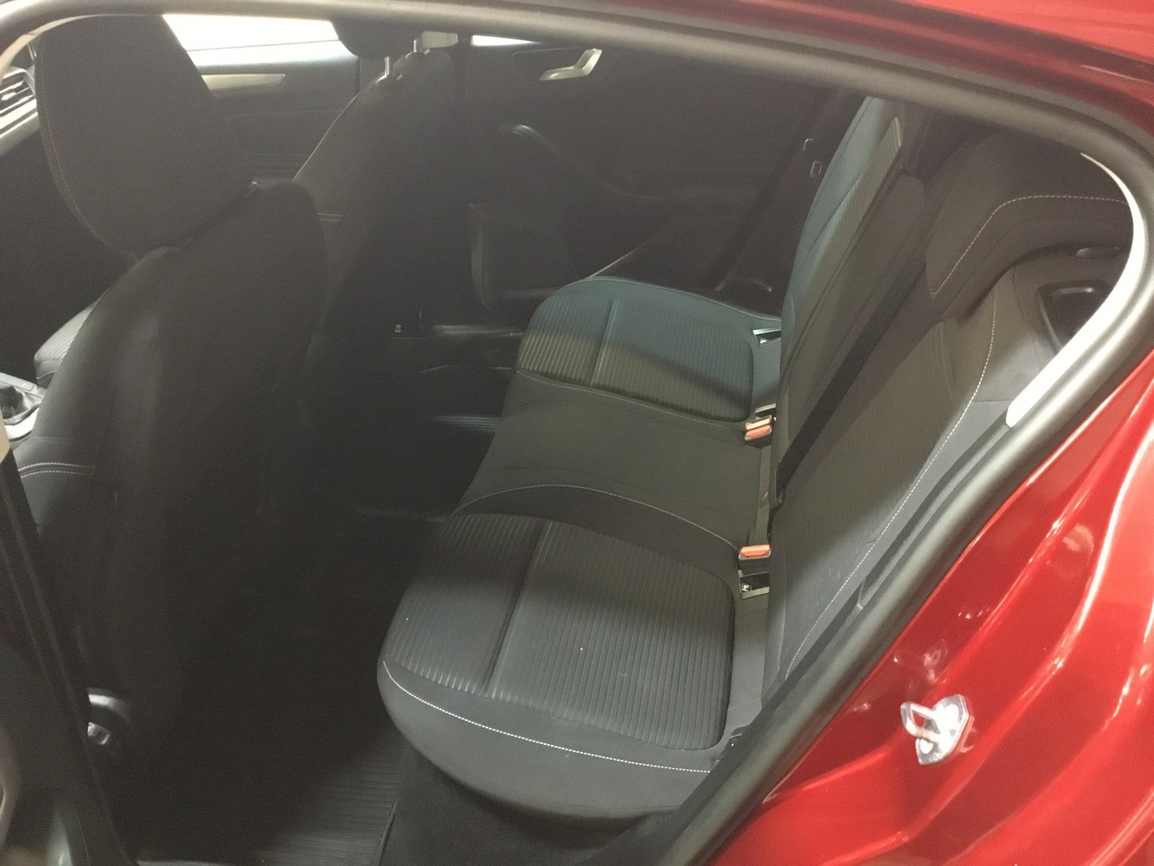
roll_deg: +5.4
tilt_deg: -34.0
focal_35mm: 31
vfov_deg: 45.4
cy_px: 433
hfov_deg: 58.4
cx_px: 577
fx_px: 1033
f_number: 2.4
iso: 640
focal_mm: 3.3
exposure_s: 1/17
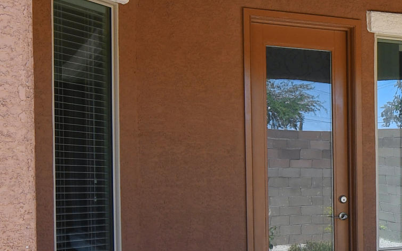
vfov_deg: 19.8
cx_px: 484
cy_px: 192
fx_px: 712
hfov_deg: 27.6
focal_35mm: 65
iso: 200
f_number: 8
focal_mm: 11
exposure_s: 1/250
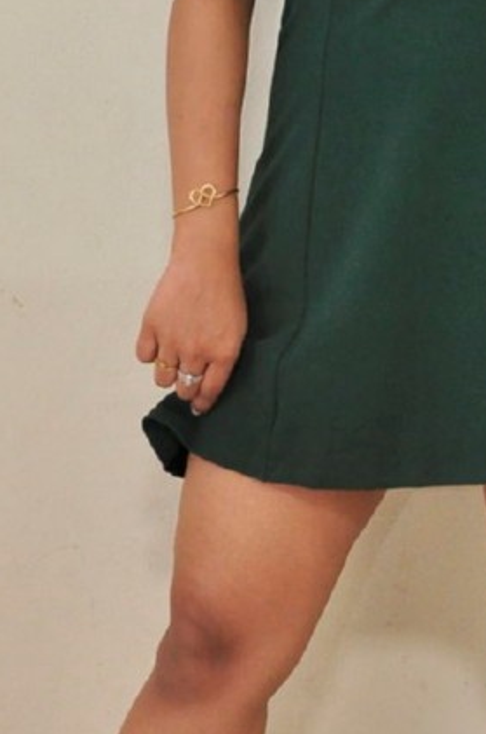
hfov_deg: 9.8
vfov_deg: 14.8
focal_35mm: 139
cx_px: 372
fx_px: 2826
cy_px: 281
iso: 1000
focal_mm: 30
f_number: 5
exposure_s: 1/125
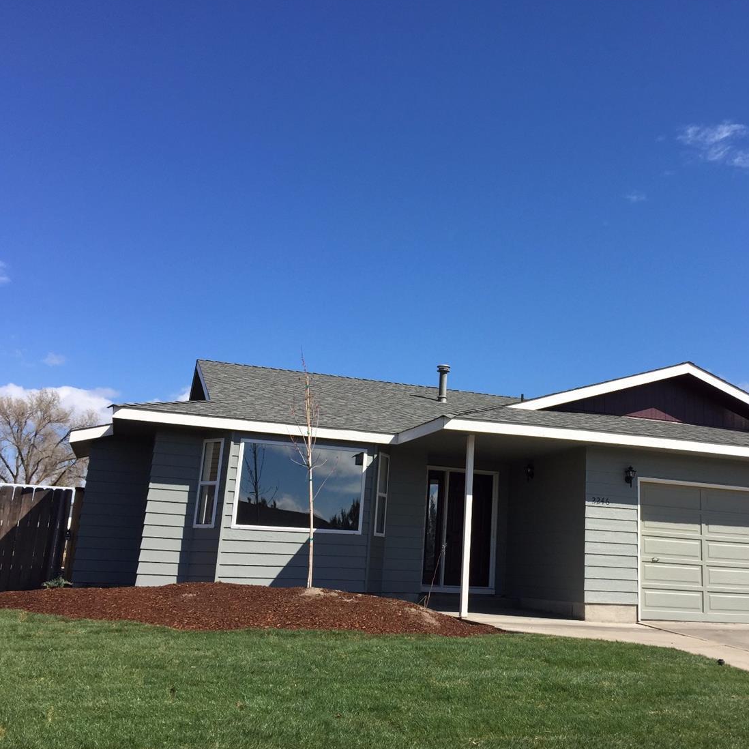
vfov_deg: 47.2
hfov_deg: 46.6
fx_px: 857
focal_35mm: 35
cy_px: 373
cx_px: 489
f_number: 2.2
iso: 32
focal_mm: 4.15
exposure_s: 1/1980
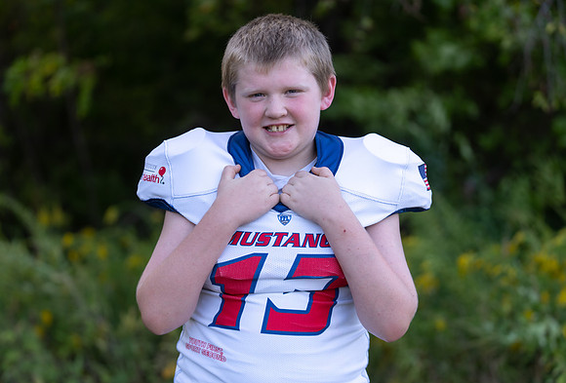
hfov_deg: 23.0
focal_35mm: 88
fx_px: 1388
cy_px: 201
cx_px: 262
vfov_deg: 15.7
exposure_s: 1/320
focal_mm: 81
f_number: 2.8
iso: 125
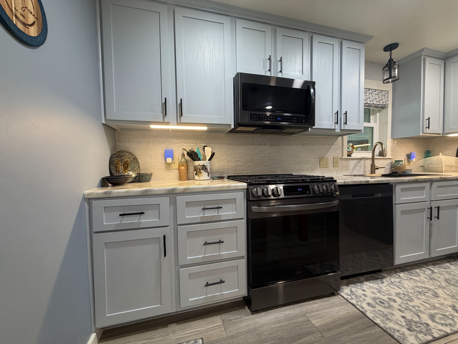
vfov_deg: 85.7
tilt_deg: -1.7
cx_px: 229
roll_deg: +1.2
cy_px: 172
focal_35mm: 14
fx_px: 185
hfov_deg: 102.1
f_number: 2.2
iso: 200
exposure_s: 1/60
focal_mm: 2.22
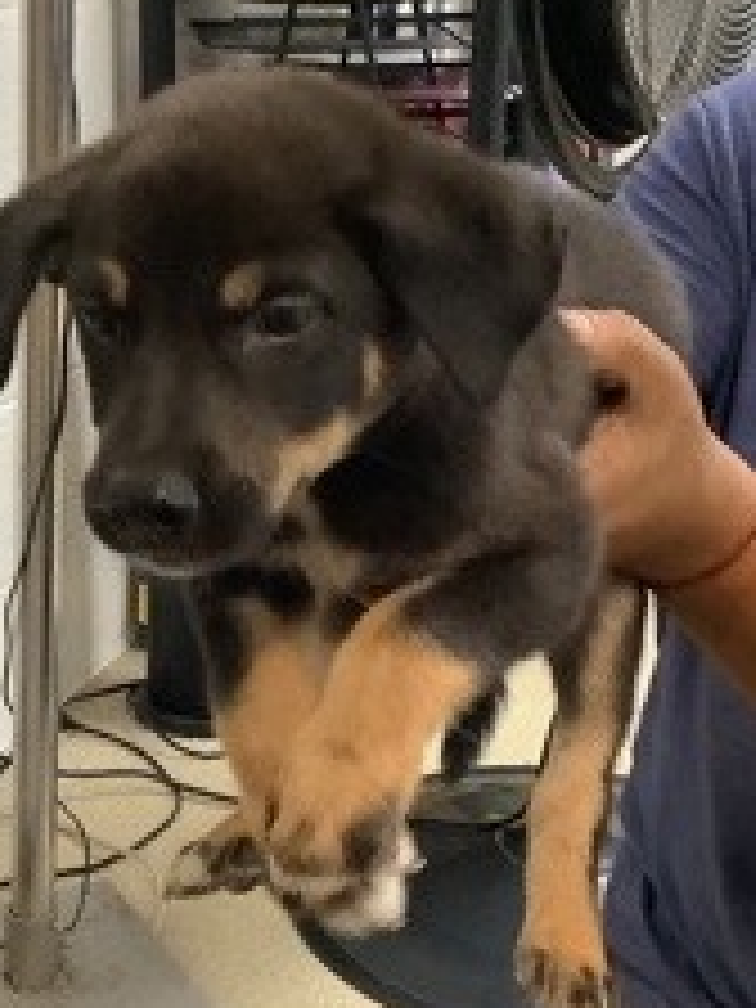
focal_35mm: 58
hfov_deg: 25.1
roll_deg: +0.6
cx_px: 245
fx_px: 1689
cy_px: 626
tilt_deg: -22.5
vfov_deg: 33.1
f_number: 2.4
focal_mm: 3.3
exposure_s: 1/40
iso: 400
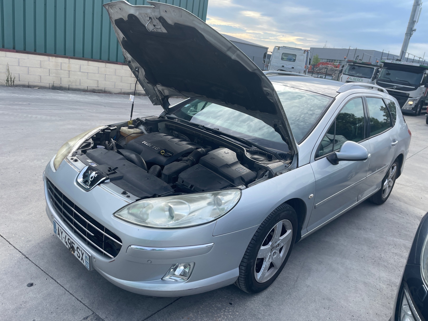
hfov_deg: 67.3
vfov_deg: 53.1
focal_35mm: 26
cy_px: 160
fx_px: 321
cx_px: 214
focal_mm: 4.2
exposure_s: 1/1072
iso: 32
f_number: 1.6
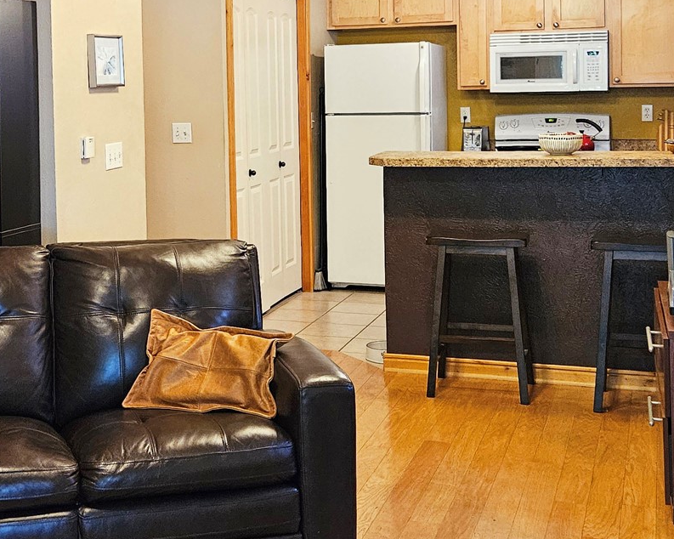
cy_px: 118
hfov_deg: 32.2
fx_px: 1157
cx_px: 212
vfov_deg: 25.8
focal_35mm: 58
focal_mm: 5.4
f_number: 1.8
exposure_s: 1/120
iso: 800
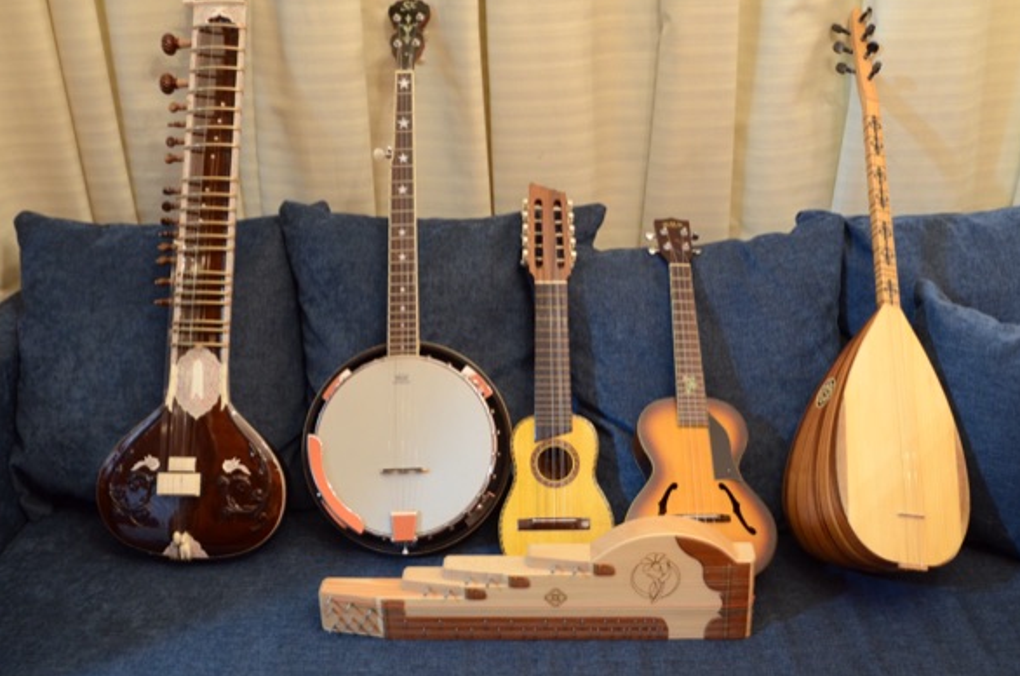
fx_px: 1063
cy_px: 314
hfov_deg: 51.2
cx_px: 552
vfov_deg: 35.2
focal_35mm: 38
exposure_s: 1/15
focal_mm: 21
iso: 1600
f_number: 6.3
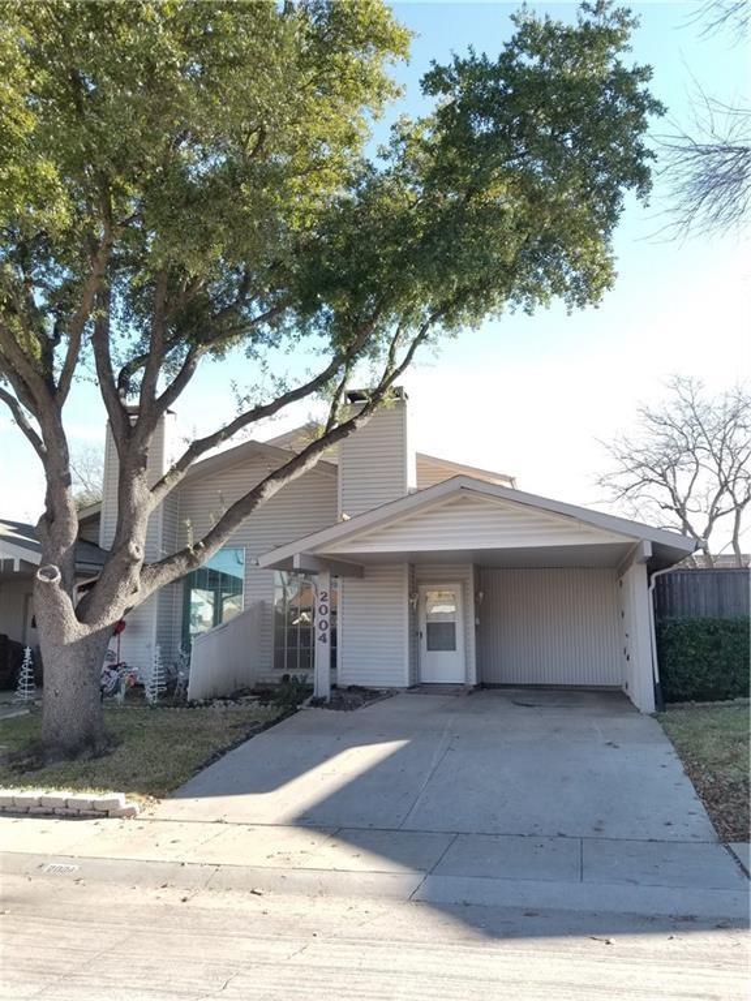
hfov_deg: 53.1
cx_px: 376
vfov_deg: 67.3
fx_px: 752
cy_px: 500
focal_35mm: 26
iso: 50
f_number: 1.7
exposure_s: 1/584
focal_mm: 4.3
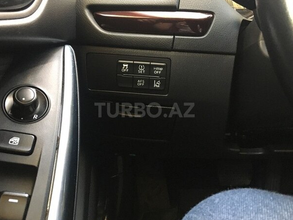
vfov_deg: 44.2
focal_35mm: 32
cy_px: 110
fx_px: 271
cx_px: 145
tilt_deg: -20.8
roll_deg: -2.2
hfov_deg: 56.8
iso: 250
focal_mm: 4.15
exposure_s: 1/17
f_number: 2.2
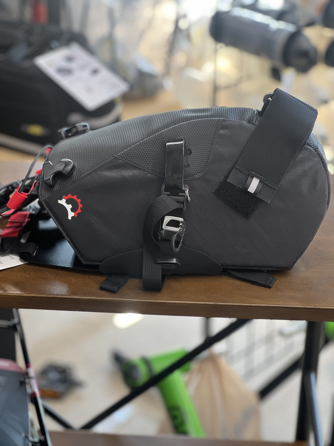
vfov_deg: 25.3
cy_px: 223
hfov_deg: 19.1
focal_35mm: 77
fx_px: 991
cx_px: 167
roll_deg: -1.8
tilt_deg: -28.4
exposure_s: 1/120
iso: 200
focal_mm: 9
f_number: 2.8
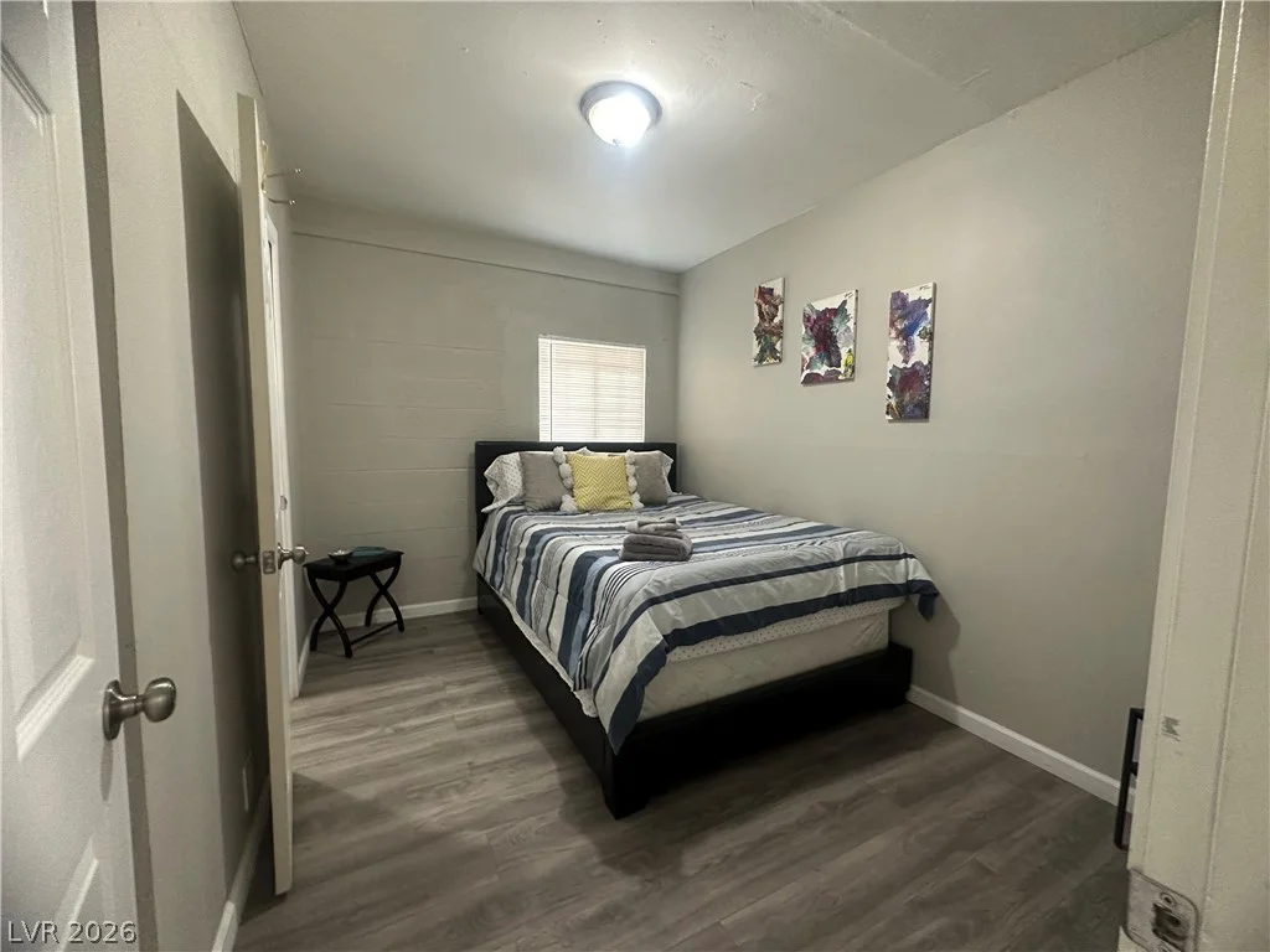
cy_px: 476
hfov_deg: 102.1
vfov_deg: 85.7
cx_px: 635
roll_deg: -0.8
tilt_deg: -5.5
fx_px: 514
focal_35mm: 14
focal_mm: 2.22
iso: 800
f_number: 2.2
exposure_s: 1/60
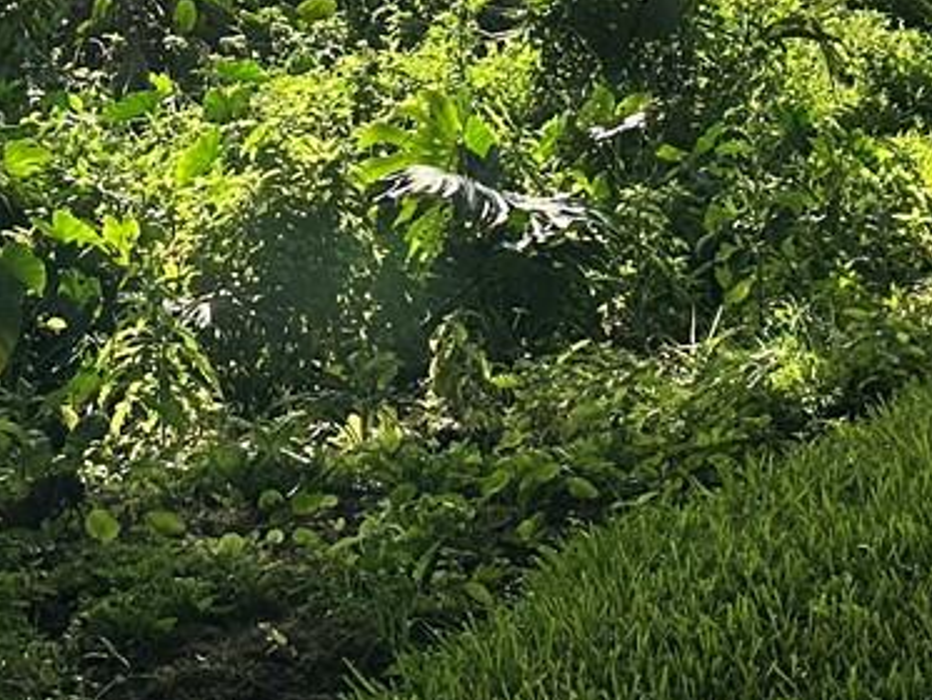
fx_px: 2774
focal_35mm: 103
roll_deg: -0.5
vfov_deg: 14.2
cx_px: 257
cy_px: -2
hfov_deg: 19.0
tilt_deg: -6.5
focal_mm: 6.86
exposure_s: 1/6623
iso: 80
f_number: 1.78
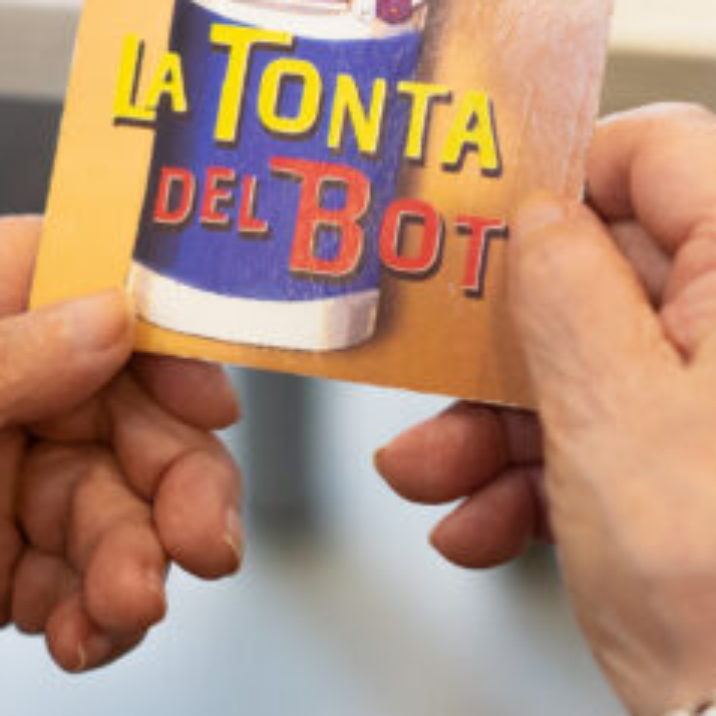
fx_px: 4704
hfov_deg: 8.7
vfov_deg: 8.7
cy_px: 8
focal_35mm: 201
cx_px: 280
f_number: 2.2
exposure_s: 1/200
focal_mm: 55
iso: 1000
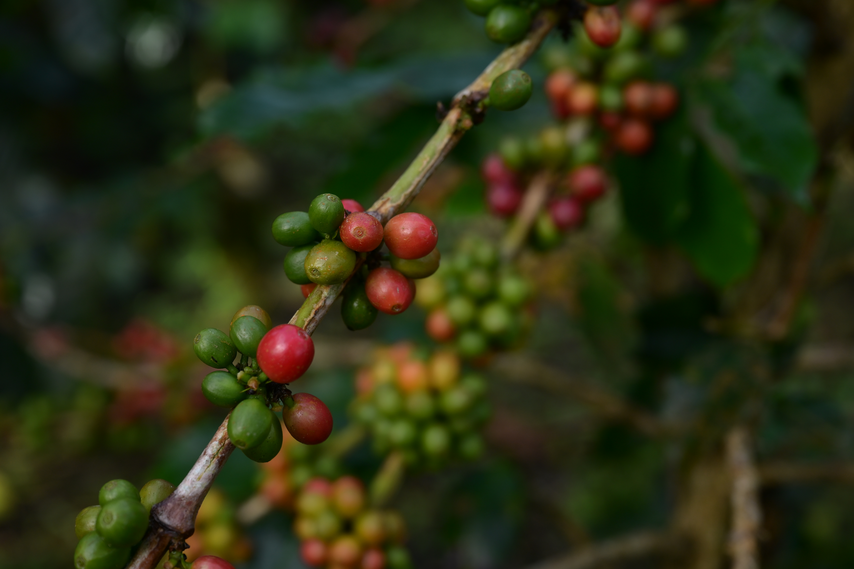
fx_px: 1613
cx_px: 427
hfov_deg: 29.7
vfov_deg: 20.0
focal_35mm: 68
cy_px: 284
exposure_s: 1/320
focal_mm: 68
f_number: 5.6
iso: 250
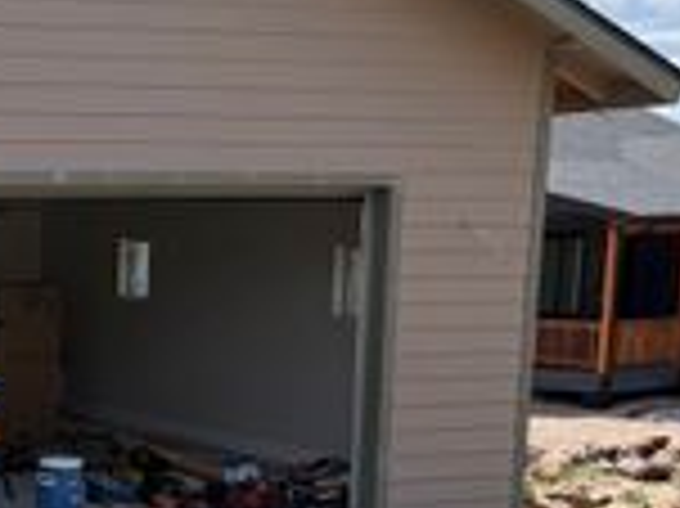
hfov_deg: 20.5
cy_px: 461
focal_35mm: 86
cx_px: -239
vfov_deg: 16.9
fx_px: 1688
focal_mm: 5.96
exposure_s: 1/2075
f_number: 1.6
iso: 64
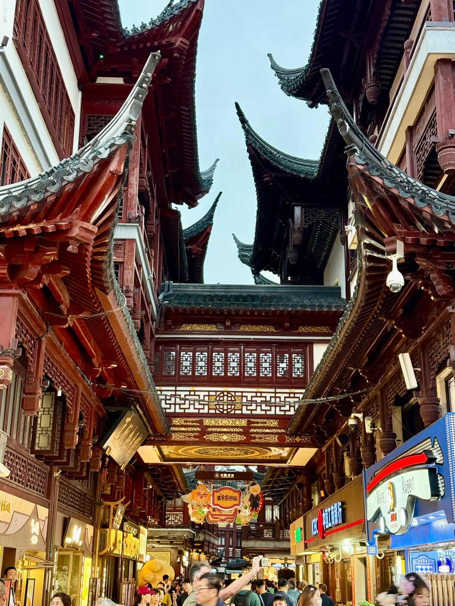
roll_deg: -1.4
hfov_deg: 30.3
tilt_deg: +18.5
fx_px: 841
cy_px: 303
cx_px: 228
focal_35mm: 48
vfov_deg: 39.7
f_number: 1.78
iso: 200
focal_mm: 6.76
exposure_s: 1/33
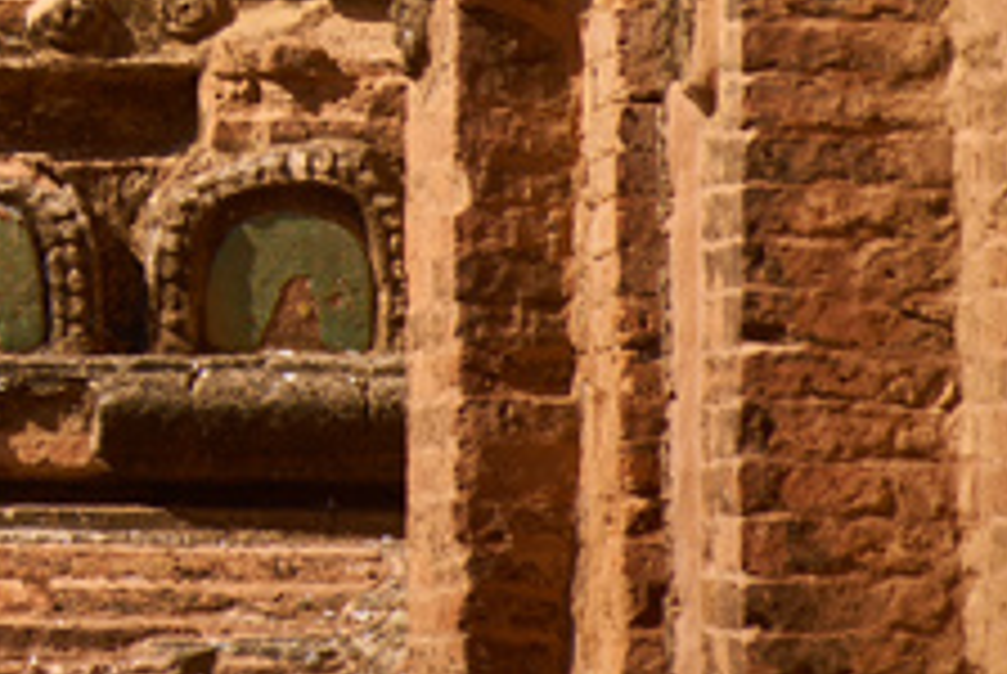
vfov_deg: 3.1
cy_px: -820
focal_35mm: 446
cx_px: -1223
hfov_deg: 4.5
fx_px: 12492
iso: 200
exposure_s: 1/250
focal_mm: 100
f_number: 8
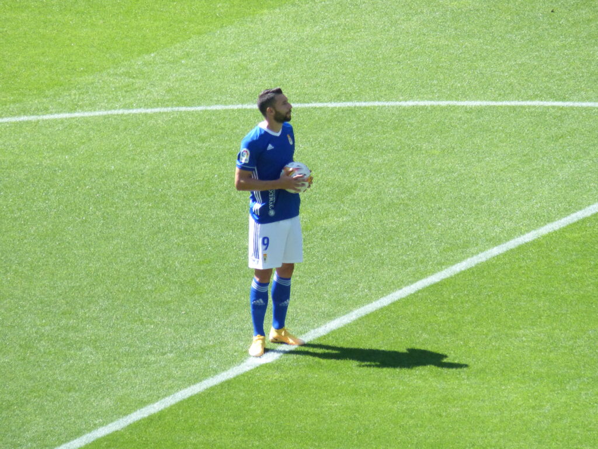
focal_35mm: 599
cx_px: 299
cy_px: 224
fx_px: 10348
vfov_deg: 2.5
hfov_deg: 3.3
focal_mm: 107.8
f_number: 2.8
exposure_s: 1/2000
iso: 400
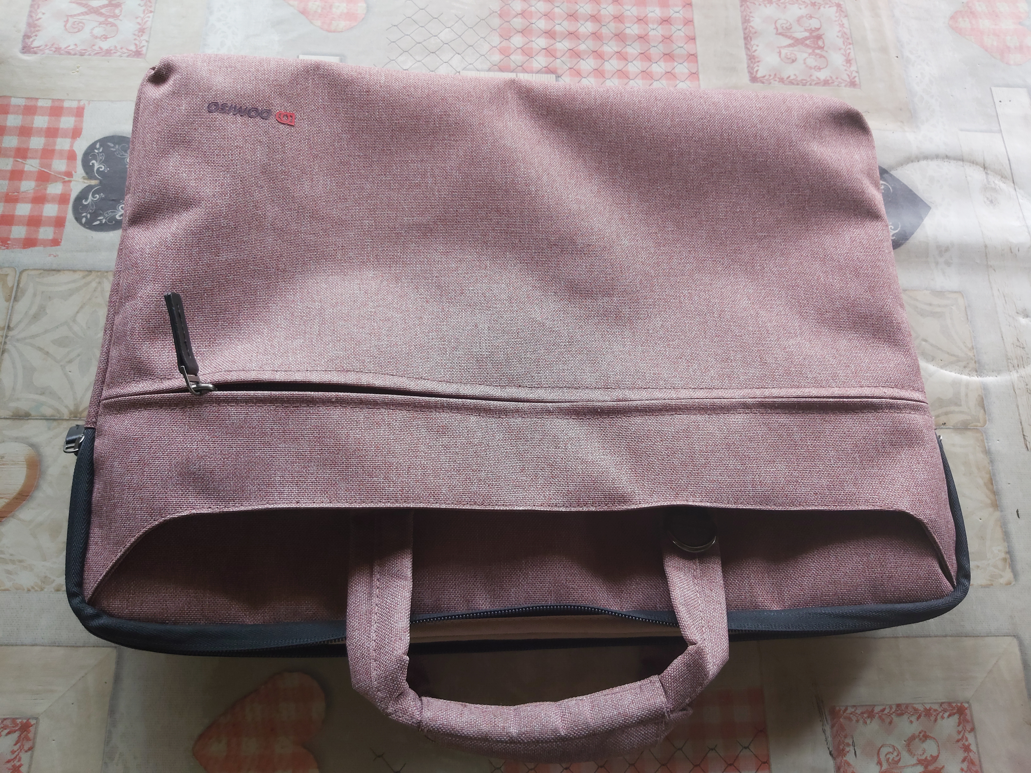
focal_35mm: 26
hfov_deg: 67.3
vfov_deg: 53.1
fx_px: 774
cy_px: 386
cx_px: 516
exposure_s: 1/50
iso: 100
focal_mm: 3.92
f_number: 1.7
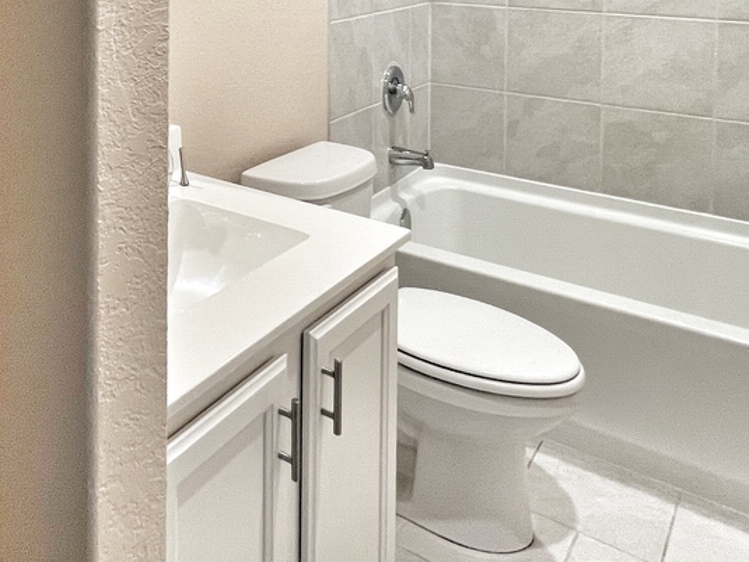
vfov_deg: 35.2
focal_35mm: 35
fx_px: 757
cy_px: -48
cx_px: 146
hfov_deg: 49.4
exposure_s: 1/60
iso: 125
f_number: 1.8
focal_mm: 1.57
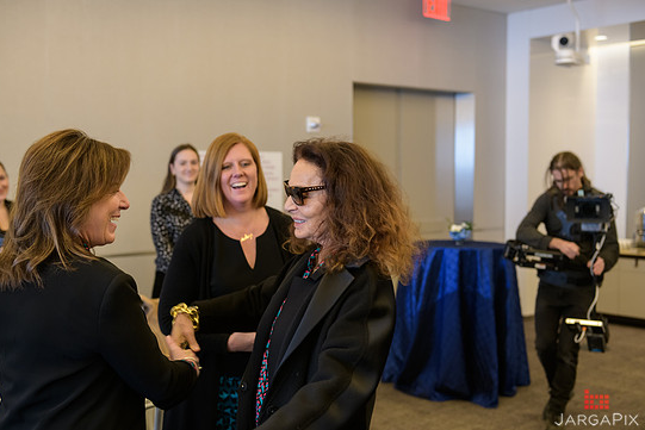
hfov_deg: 43.6
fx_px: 806
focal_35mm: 45
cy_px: 221
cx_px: 323
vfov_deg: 29.9
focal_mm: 42
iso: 1600
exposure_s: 1/125
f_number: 3.2
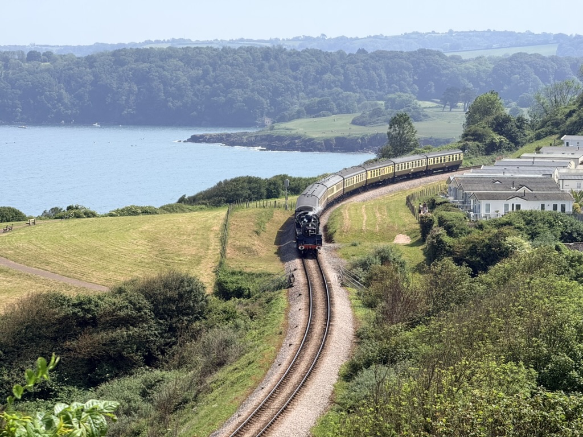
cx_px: 292
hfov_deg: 16.4
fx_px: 2021
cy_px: 218
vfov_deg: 12.3
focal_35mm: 120
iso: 64
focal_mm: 15.66
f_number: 2.8
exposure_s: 1/1318
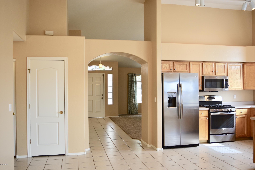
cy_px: 85
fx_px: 244
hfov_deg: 55.1
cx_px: 128
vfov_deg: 38.4
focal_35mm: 34
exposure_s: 1/50
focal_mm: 23
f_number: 3.8
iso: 100
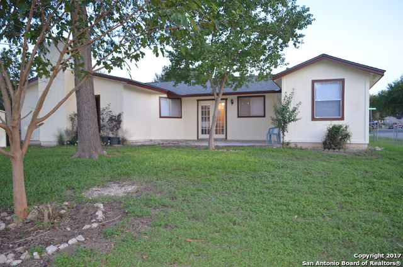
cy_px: 134
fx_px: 302
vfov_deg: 47.7
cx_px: 202
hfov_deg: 67.5
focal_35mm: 27
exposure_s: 1/60
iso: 1000
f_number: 3.5
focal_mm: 18
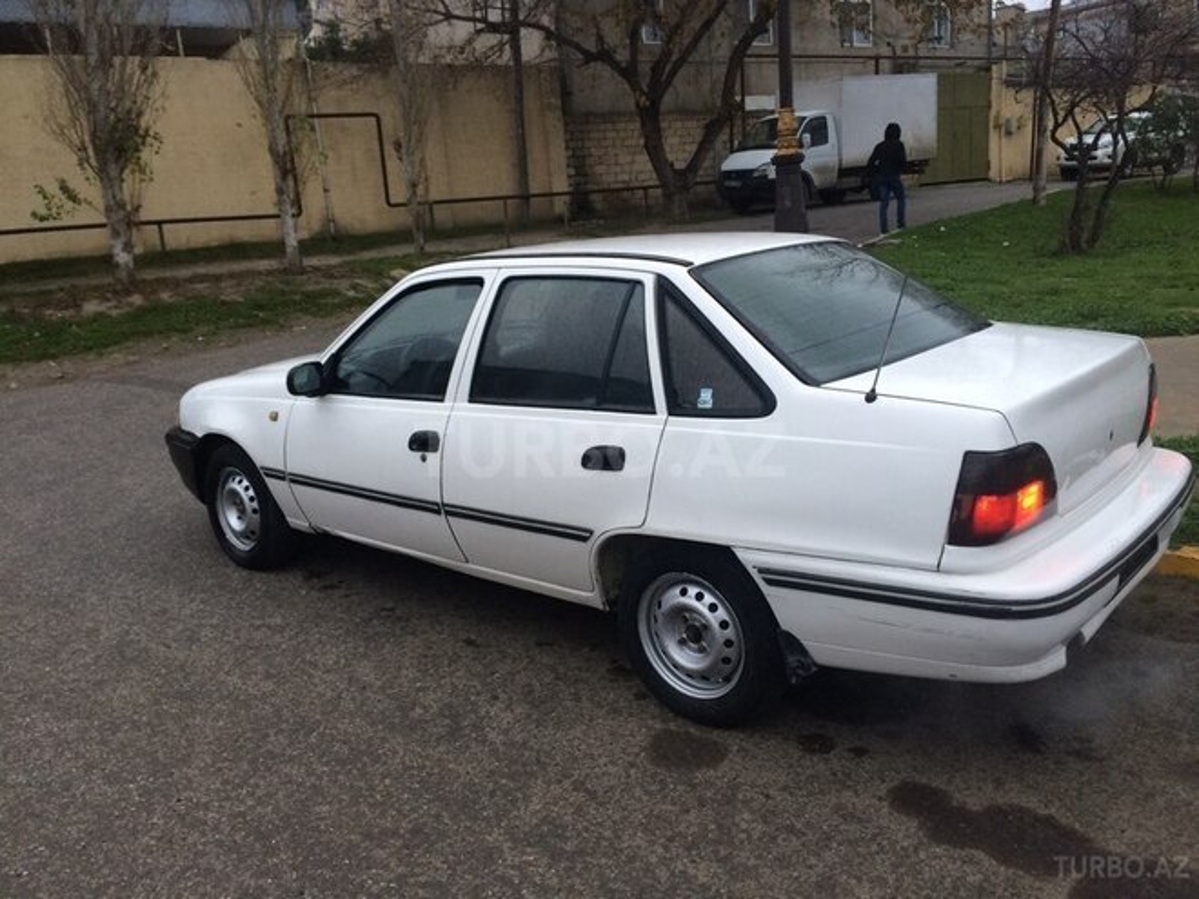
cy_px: 450
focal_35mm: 29
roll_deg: +4.6
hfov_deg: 61.7
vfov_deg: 48.2
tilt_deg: -11.9
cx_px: 600
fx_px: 1004
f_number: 2.2
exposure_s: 1/33
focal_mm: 4.15
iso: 50
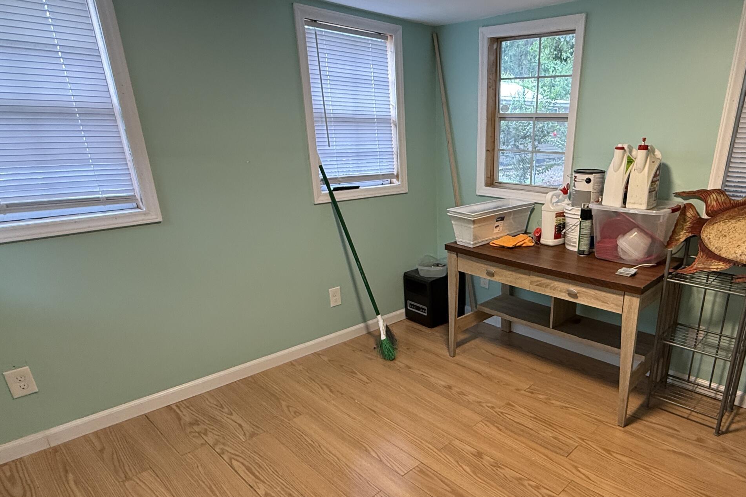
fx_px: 477
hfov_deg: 74.3
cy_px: 310
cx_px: 482
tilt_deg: -22.3
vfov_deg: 54.5
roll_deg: -1.3
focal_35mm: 23
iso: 200
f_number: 2.2
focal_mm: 2.22
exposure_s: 1/60
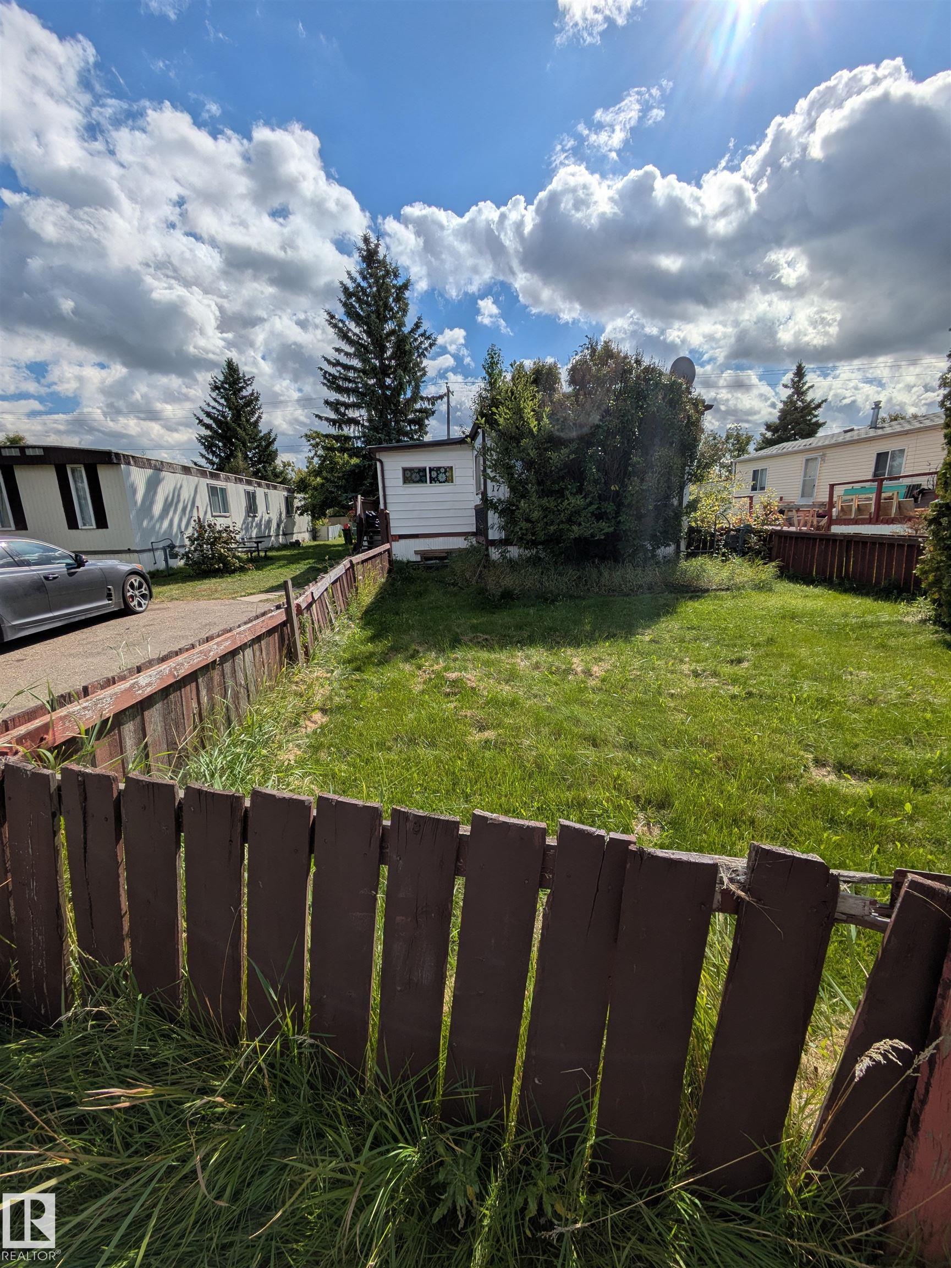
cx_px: 476
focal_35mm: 14
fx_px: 513
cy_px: 634
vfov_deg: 102.1
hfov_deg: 85.7
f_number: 2.2
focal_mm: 1.83
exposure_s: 1/5348
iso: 45
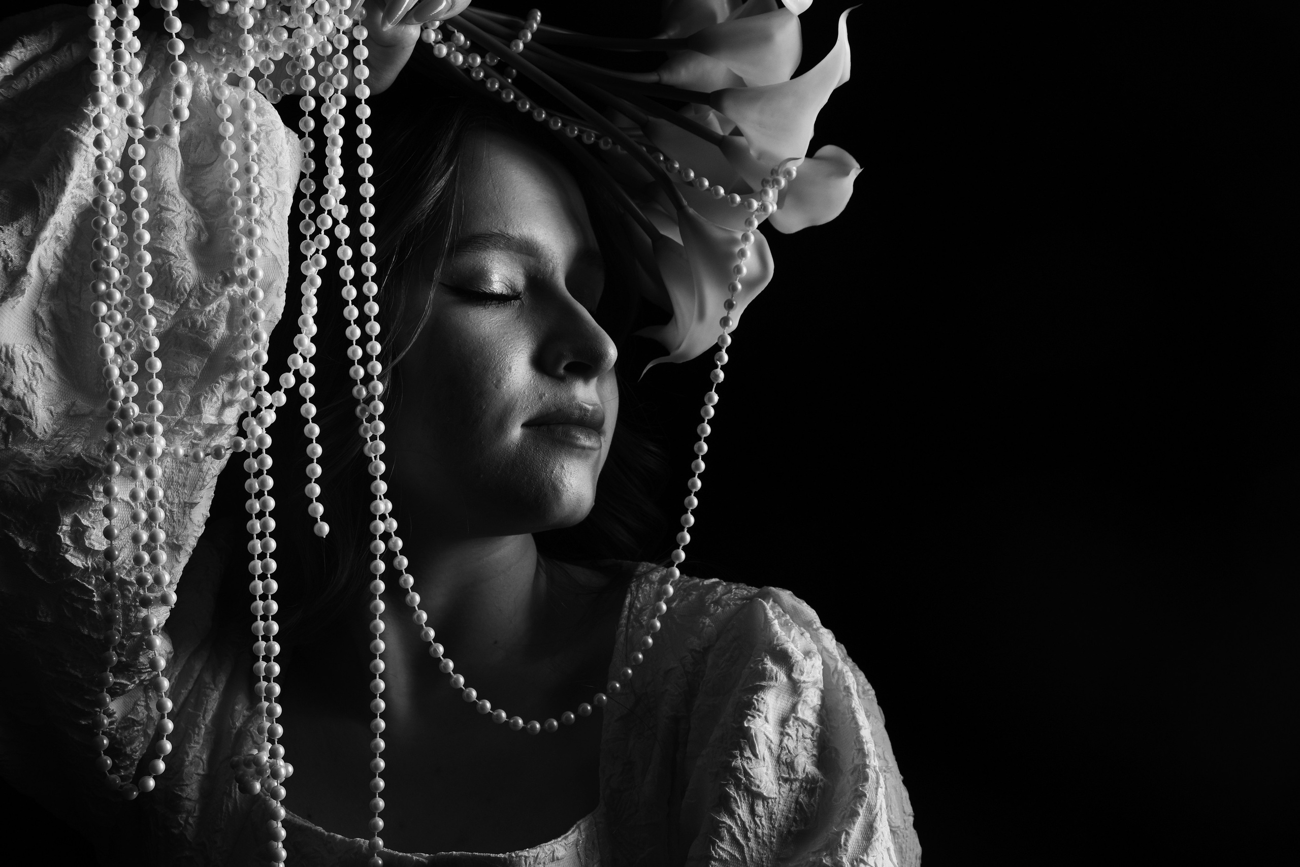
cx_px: 650
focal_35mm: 43
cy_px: 434
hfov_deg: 45.4
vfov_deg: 31.2
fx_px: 1553
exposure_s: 1/30
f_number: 8
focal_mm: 28.9
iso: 200
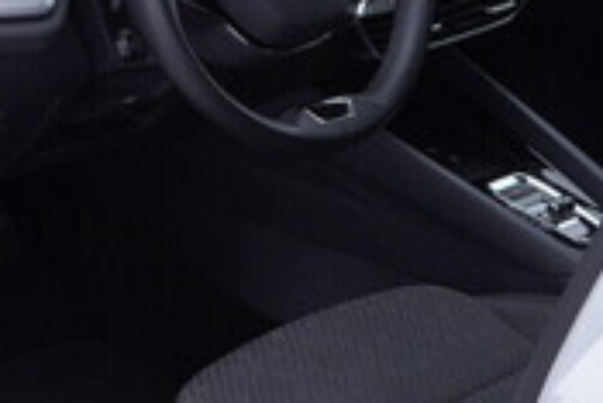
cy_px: -67
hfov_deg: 17.1
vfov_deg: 11.9
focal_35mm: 113
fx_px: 1894
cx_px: -172
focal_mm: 24
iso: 125
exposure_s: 1/60
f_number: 3.5
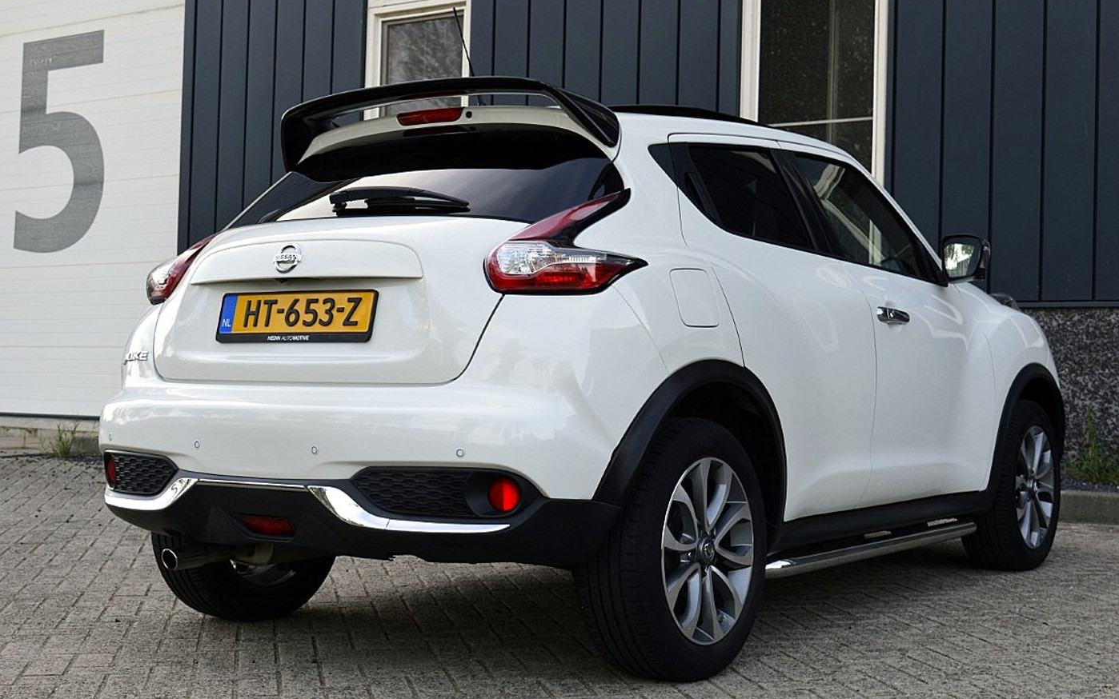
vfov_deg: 24.9
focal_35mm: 52
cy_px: 365
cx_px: 560
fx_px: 1586
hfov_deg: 38.9
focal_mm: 34
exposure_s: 1/200
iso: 400
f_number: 10
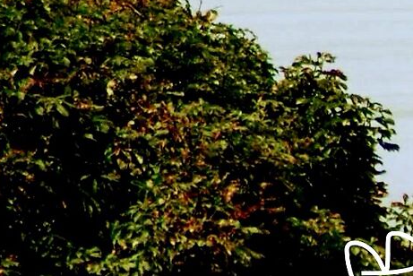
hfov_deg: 0.9
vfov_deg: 0.6
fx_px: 26918
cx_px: 1053
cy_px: 109
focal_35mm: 2345
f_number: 6.3
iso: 100
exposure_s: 1/640
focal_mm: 300
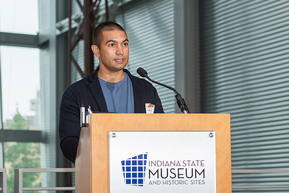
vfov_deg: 10.6
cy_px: 100
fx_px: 1044
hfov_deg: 15.8
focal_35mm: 130
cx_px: 157
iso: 1250
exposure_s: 1/200
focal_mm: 85
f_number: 5
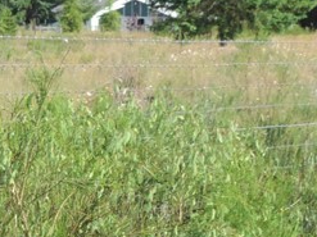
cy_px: 234
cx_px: -72
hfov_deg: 10.0
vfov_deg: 7.6
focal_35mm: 195
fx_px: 1785
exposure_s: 1/1250
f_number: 3.5
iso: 280
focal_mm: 8.3
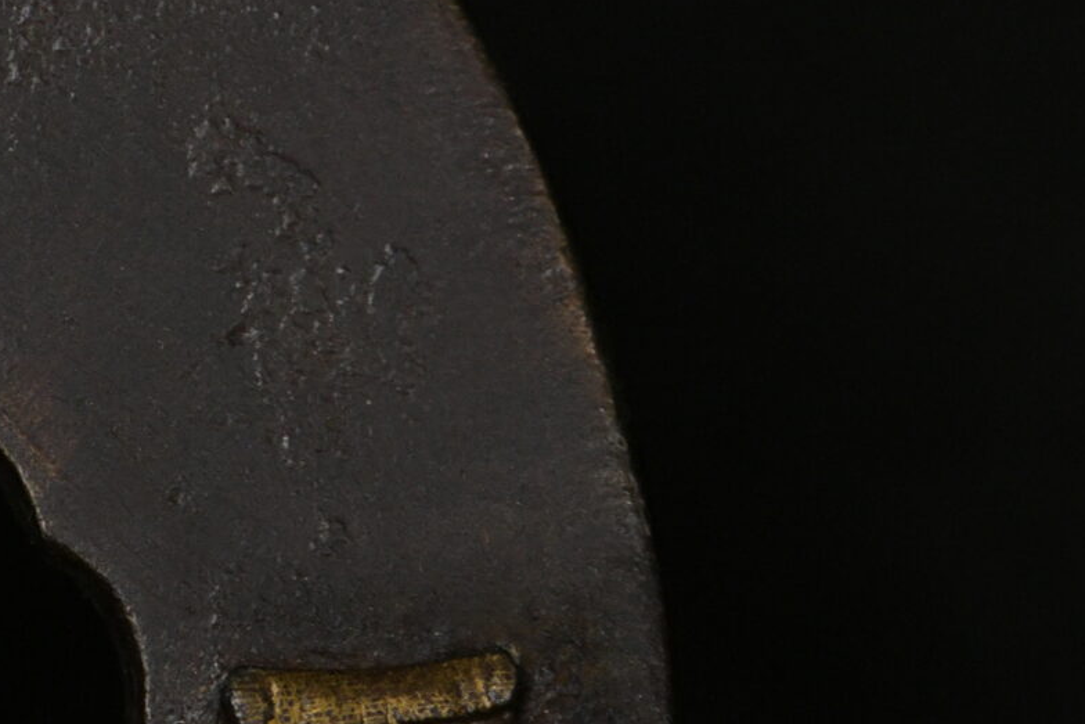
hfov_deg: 5.9
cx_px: -501
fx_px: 10339
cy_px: -131
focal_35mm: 343
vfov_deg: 4.0
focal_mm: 105
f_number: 9
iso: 2500
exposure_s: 1/125
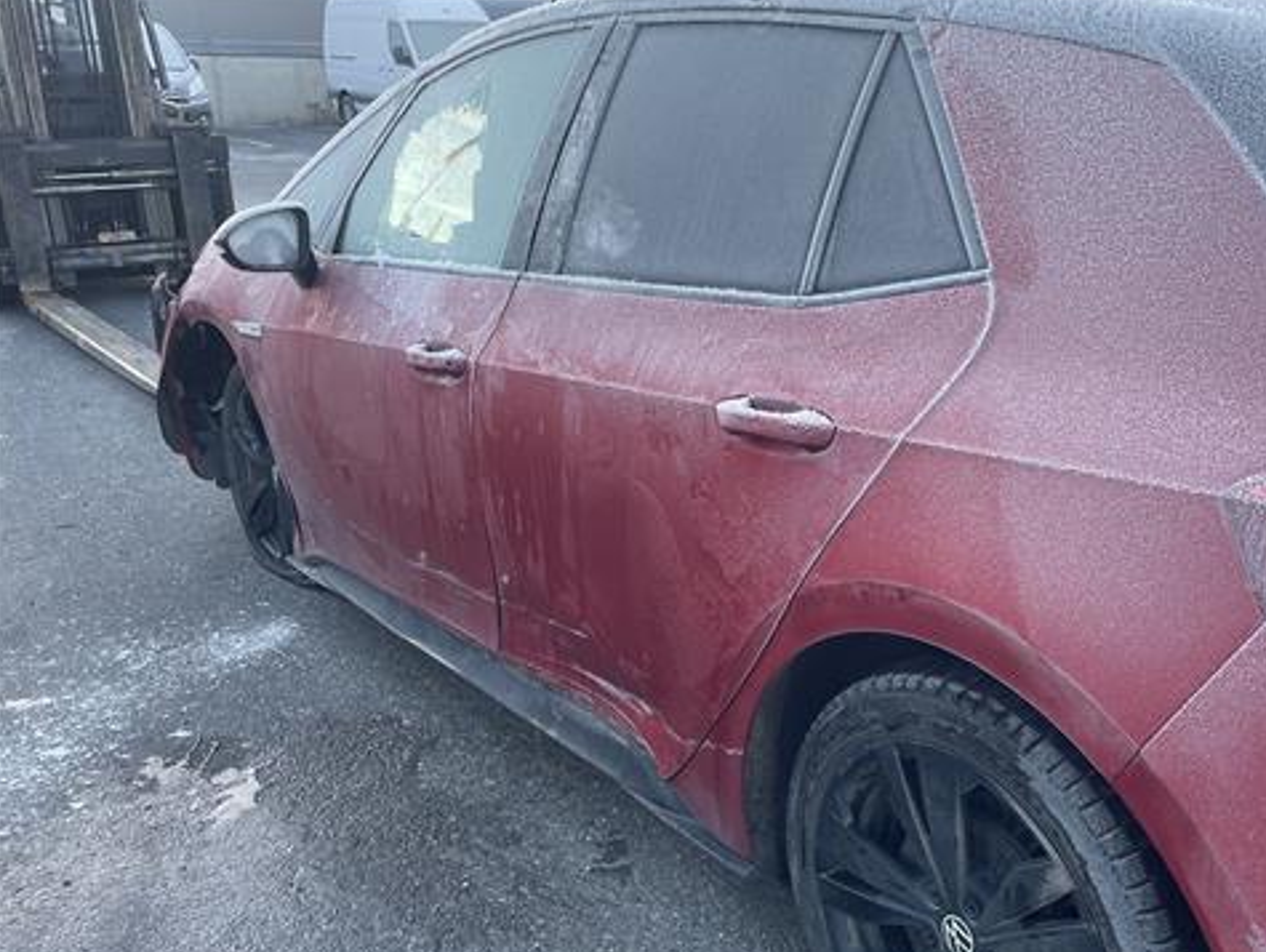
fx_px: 1281
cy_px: 520
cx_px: 848
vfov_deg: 40.7
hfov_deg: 51.6
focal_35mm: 35
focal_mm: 4.2
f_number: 1.6
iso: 32
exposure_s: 1/167
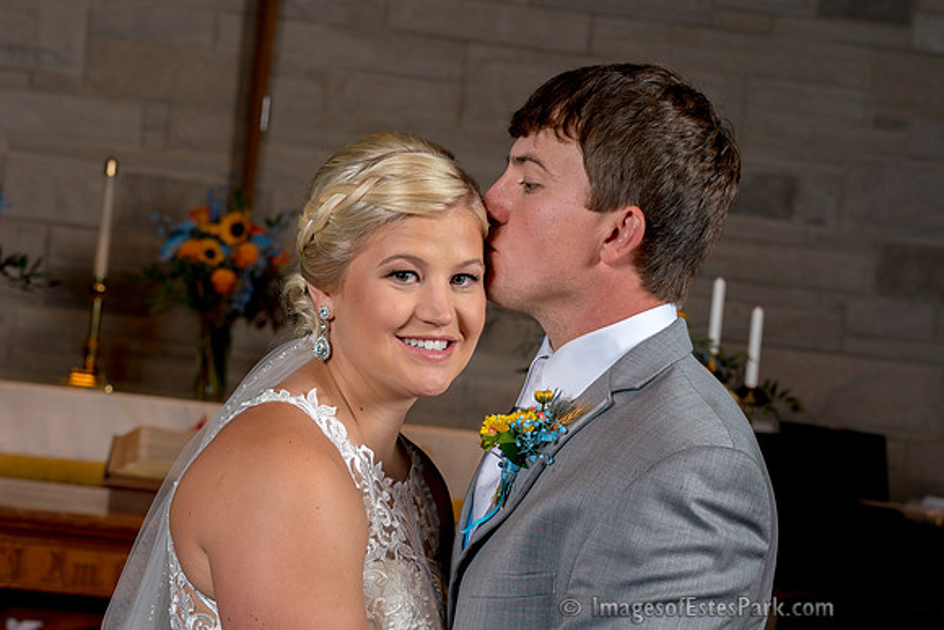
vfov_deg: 27.0
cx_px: 472
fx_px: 1311
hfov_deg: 39.6
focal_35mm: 50
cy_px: 315
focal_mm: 50
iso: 200
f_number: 5.6
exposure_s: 1/100
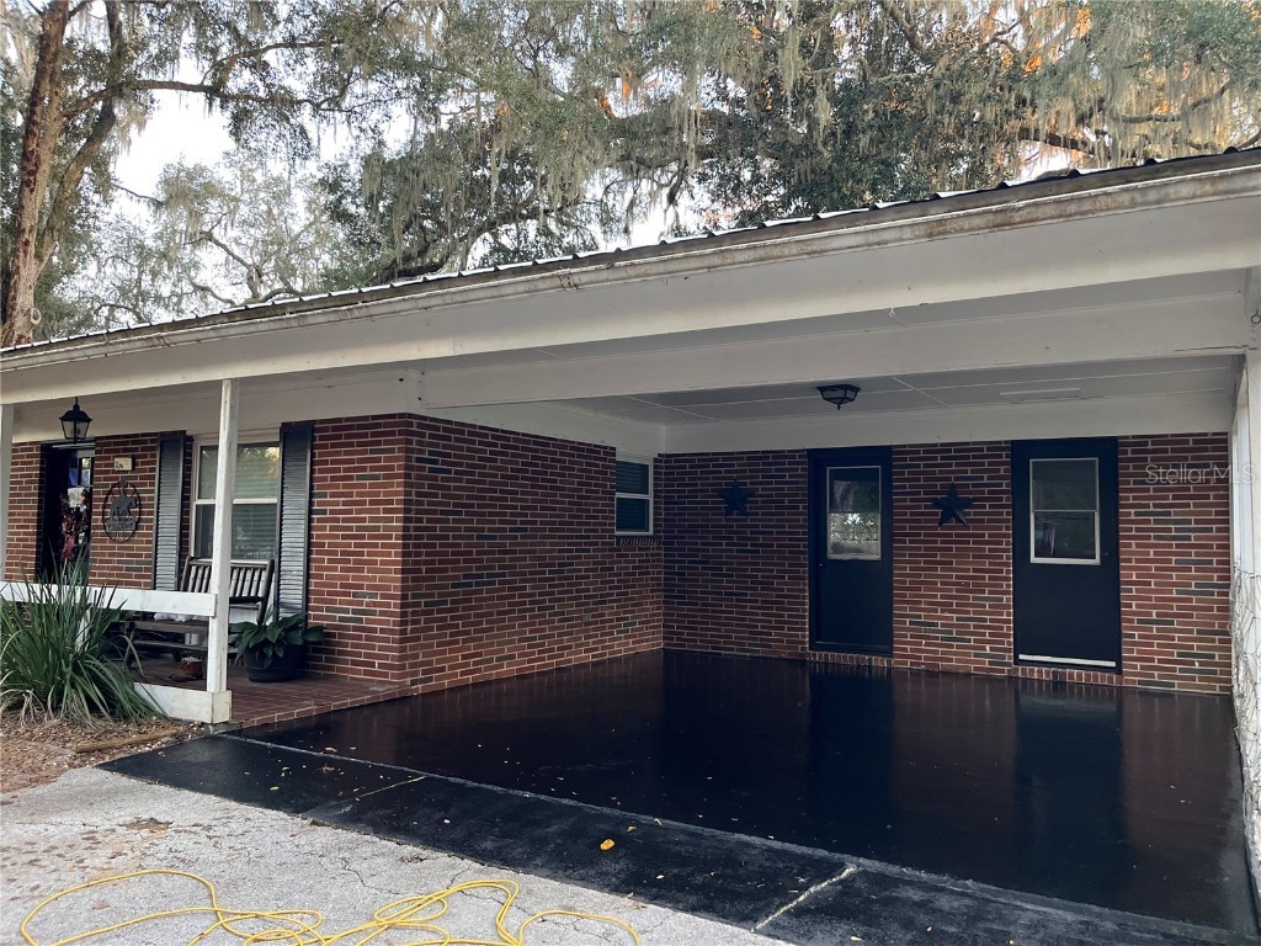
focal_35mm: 26
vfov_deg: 53.1
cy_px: 473
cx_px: 630
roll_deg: -1.0
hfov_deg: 67.3
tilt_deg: +2.9
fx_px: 947
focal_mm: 5.1
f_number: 1.6
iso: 200
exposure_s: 1/60
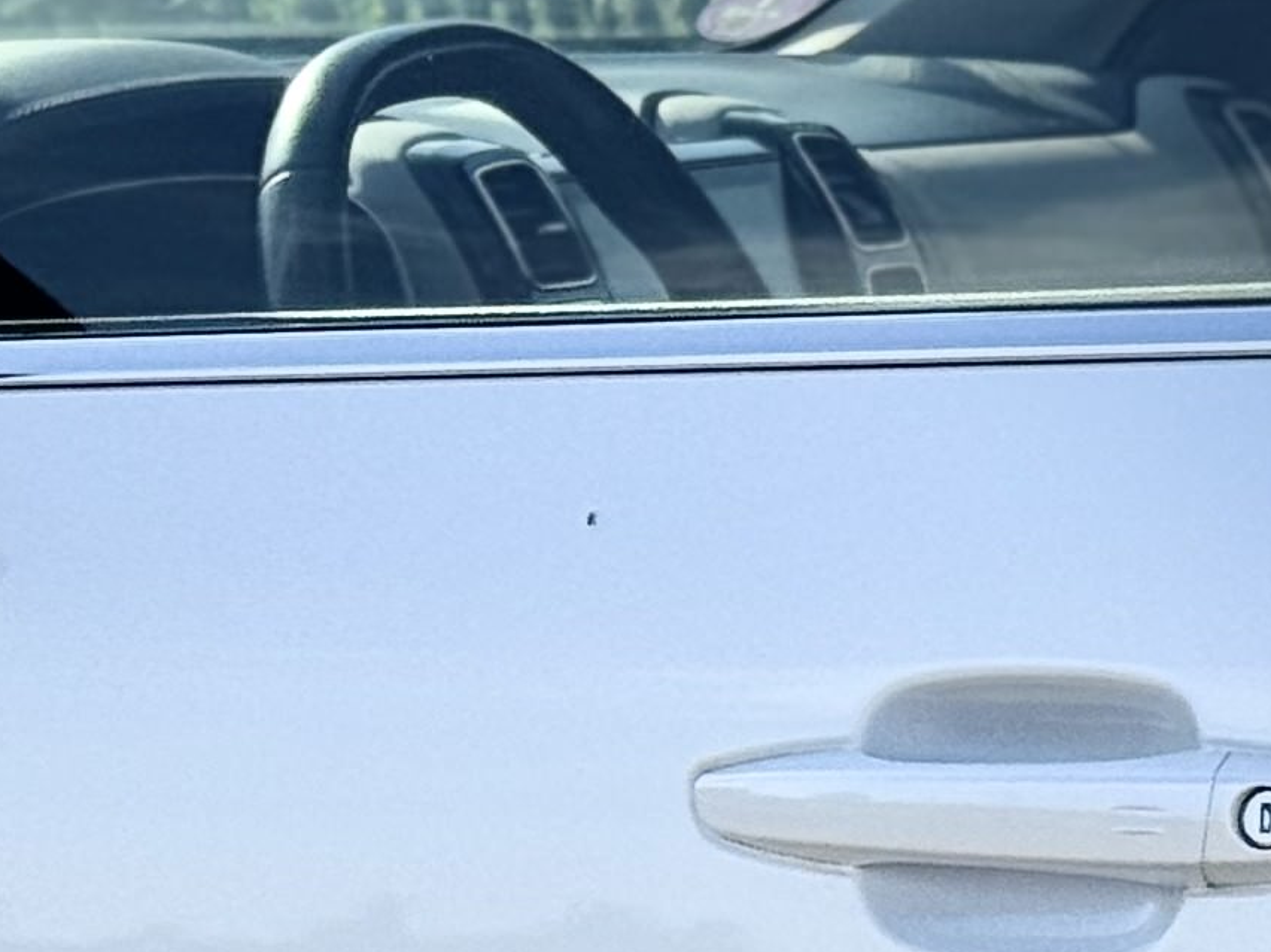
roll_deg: +0.6
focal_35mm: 227
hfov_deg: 8.7
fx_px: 8331
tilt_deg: -9.1
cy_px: 1043
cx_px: -9
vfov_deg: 6.5
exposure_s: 1/4608
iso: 64
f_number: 1.78
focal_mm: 6.76
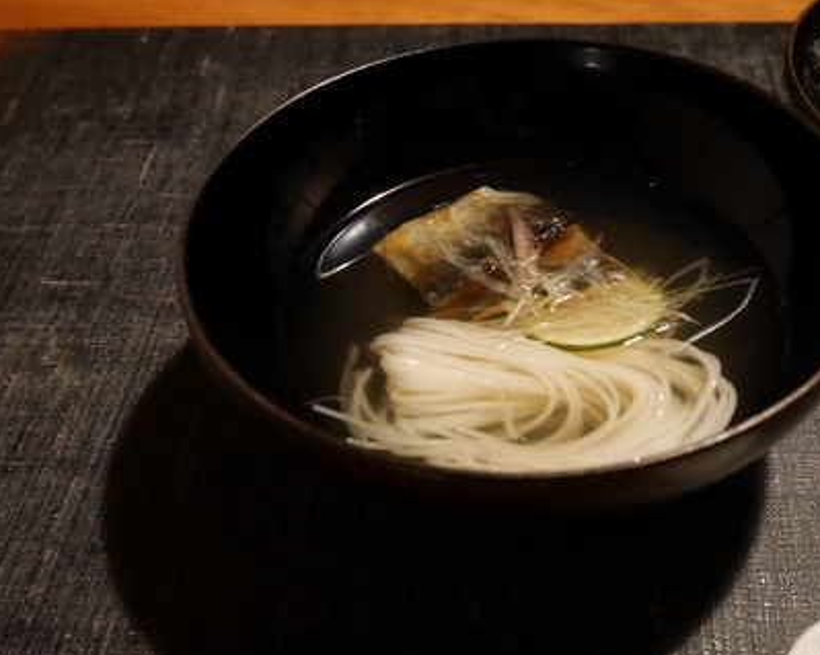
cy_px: 358
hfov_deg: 39.1
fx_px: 1140
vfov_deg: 32.1
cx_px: 543
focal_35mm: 47
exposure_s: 1/20
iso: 3200
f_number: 4
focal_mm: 16
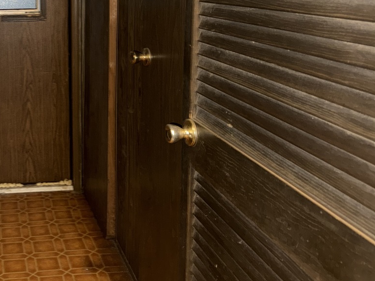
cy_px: 40
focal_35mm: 45
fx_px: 487
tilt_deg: -7.7
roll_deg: +1.1
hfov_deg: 39.6
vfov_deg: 31.0
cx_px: 52
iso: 200
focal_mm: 6.76
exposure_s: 1/5
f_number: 1.78
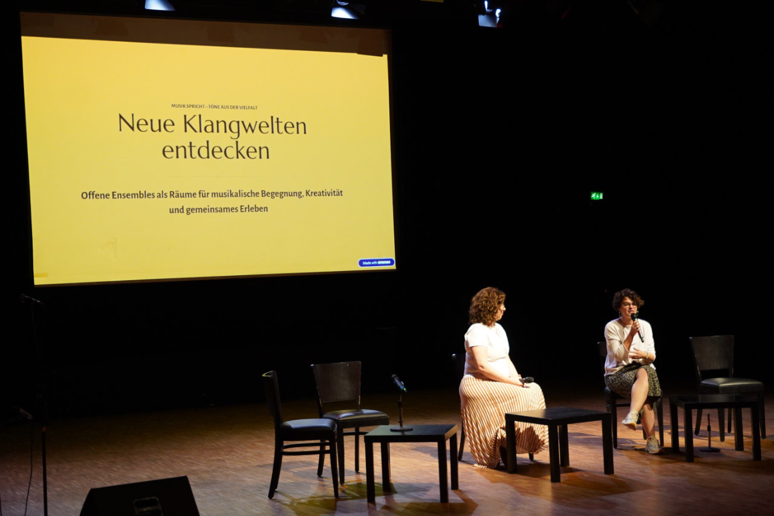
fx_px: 946
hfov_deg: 44.5
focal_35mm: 44
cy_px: 258
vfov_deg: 30.5
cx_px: 387
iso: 3200
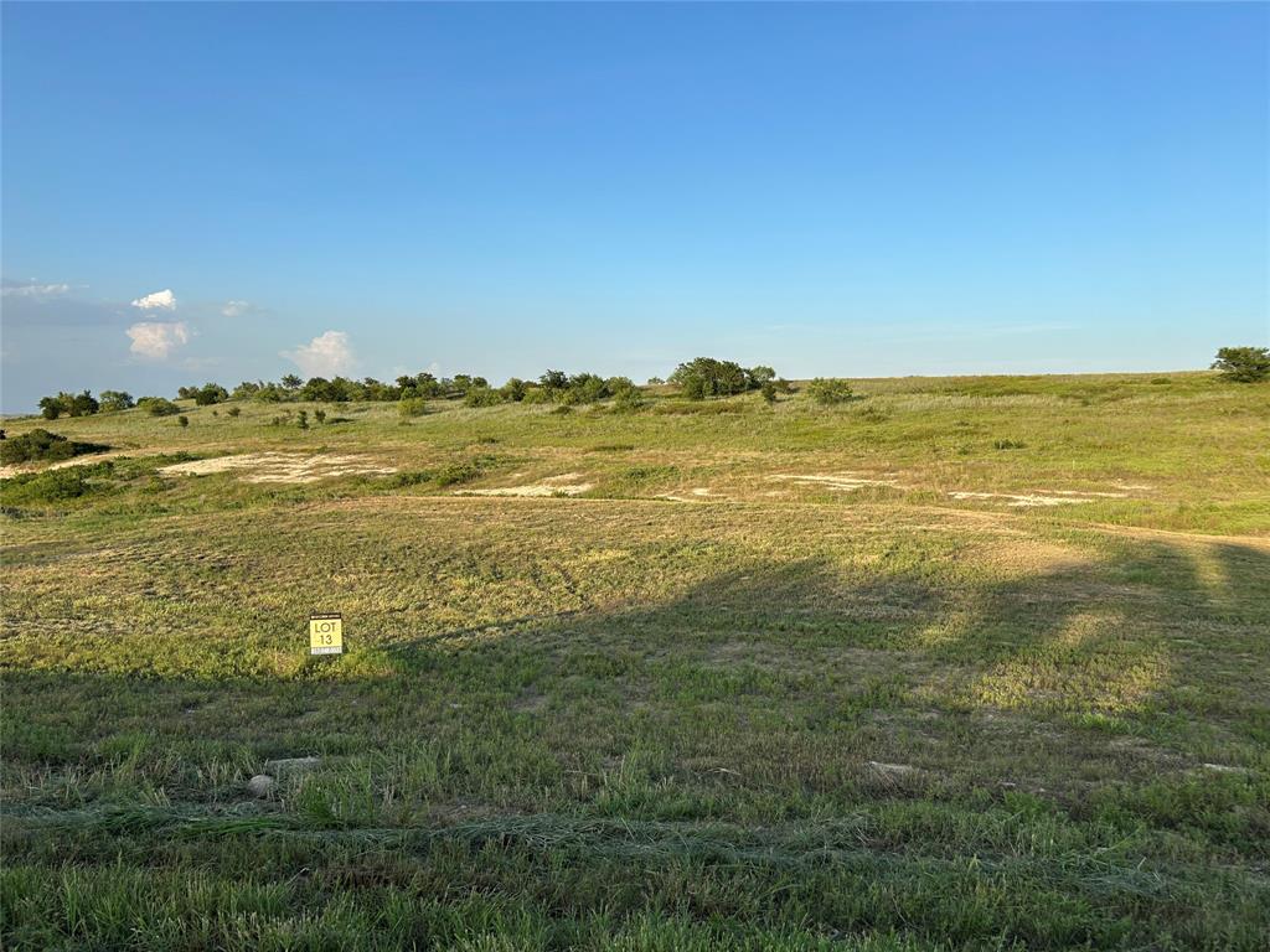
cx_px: 635
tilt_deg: -3.3
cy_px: 476
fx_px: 954
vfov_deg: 53.1
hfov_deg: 67.3
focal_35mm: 26
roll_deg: +0.2
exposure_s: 1/2252
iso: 50
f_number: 1.5
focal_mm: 5.7
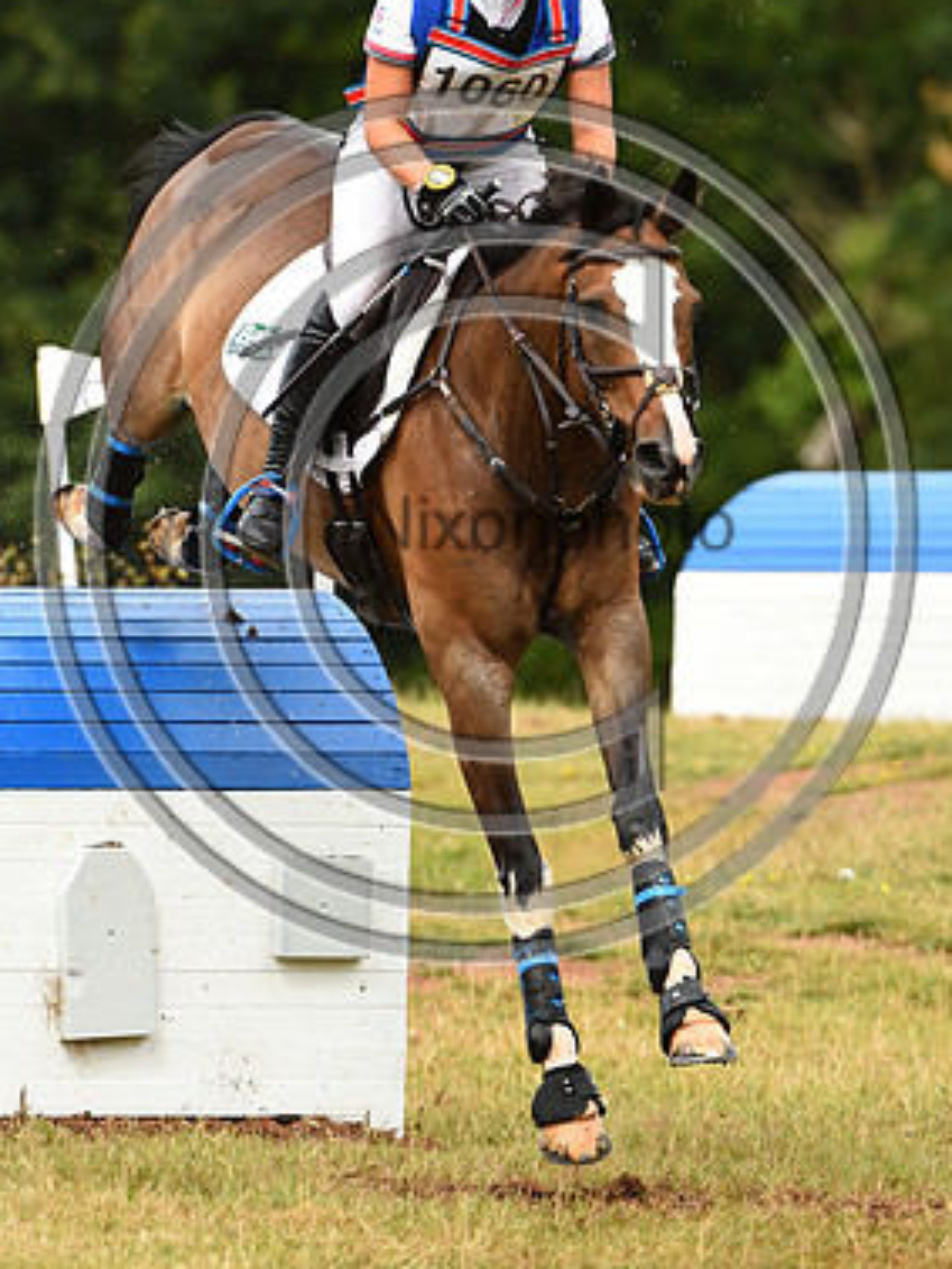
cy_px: 471
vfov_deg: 4.3
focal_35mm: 458
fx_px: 16785
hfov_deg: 3.2
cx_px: 427
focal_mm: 310
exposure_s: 1/1250
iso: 560
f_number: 5.6
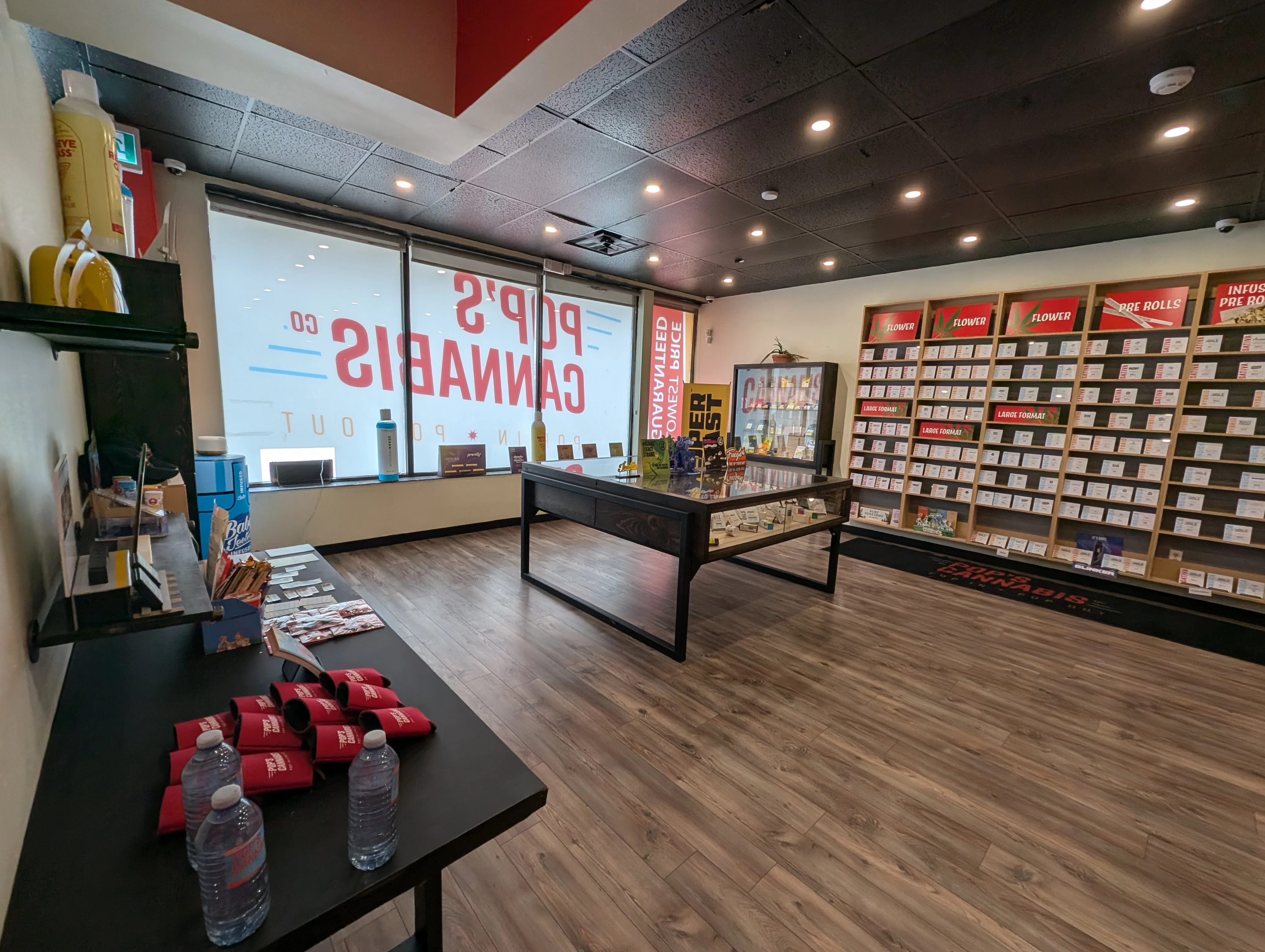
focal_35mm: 13
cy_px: 476
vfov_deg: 90.1
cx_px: 632
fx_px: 476
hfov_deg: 106.1
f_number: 2.2
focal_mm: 1.95
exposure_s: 1/120
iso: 57
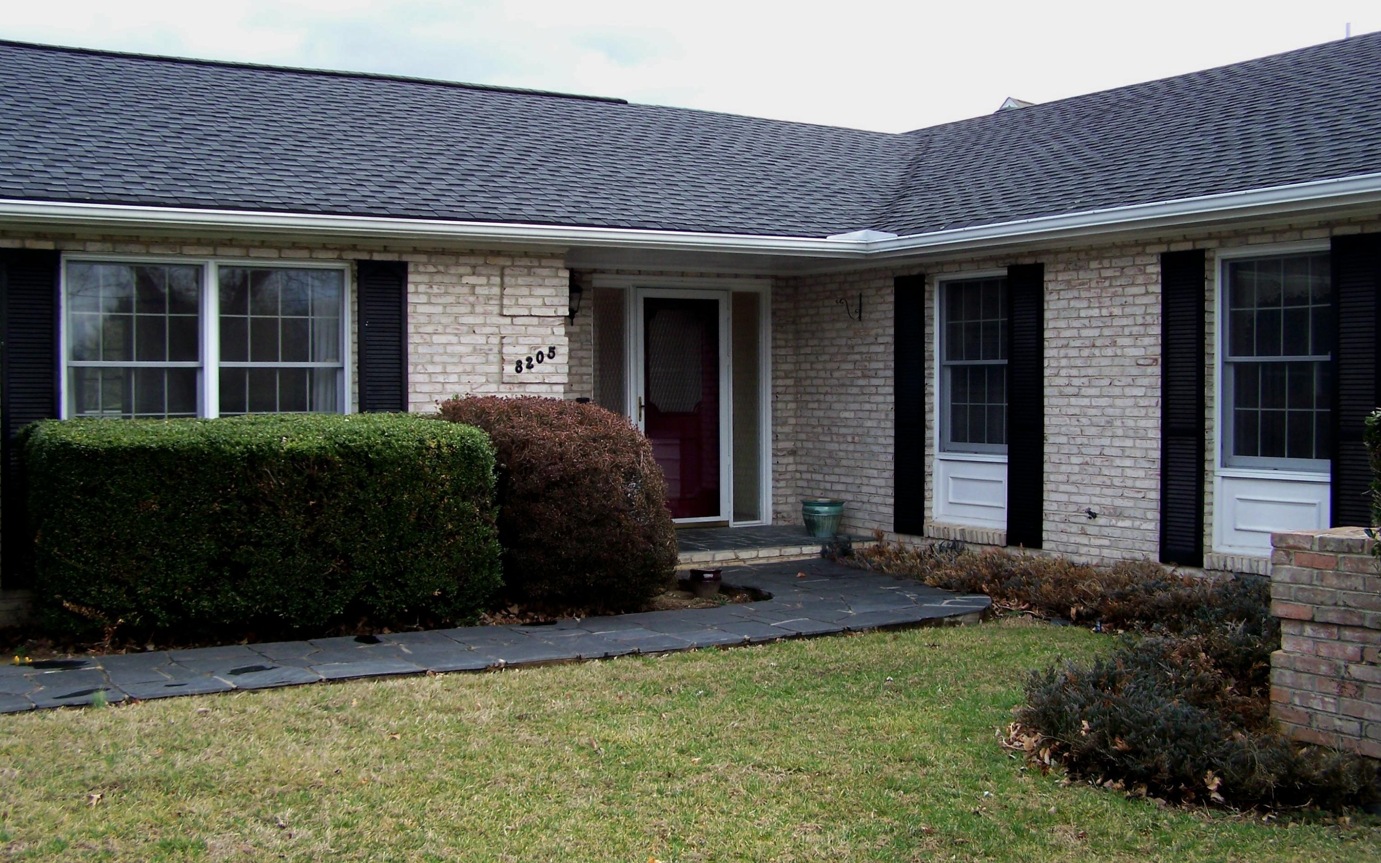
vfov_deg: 31.2
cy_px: 379
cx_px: 698
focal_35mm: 41
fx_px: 1543
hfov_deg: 48.2
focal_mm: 6.3
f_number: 2.8
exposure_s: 1/200
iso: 64
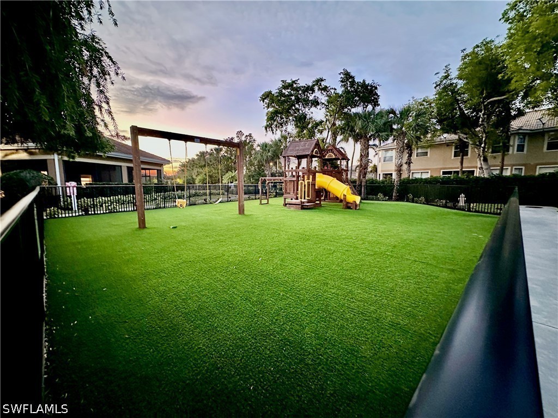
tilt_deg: -5.8
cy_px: 209
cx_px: 279
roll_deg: +0.5
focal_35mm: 14
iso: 1600
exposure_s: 1/31
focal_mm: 2.22
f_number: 2.2
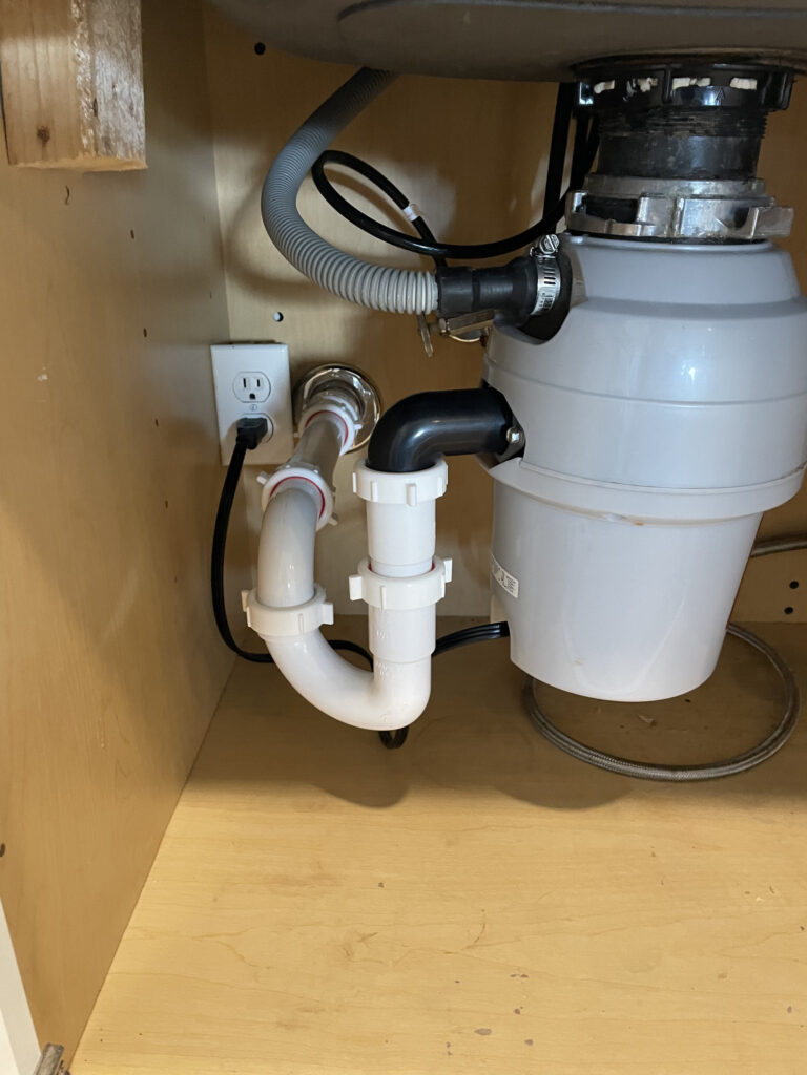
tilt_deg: -22.5
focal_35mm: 26
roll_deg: +0.7
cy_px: 538
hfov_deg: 53.1
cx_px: 404
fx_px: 808
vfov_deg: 67.3
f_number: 1.6
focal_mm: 4.2
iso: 400
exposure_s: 1/40
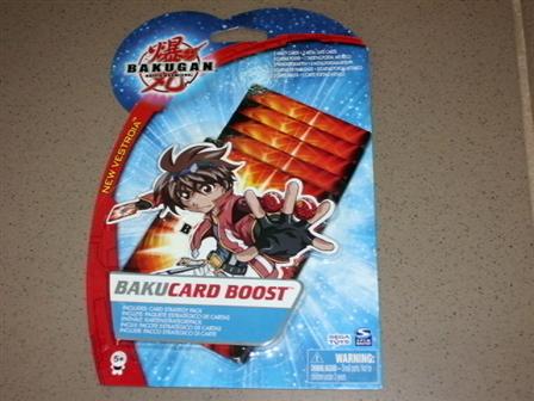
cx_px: 267
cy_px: 200
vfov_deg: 30.9
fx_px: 725
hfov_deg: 40.4
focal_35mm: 47
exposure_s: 1/100
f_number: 3.3
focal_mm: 8.4
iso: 100
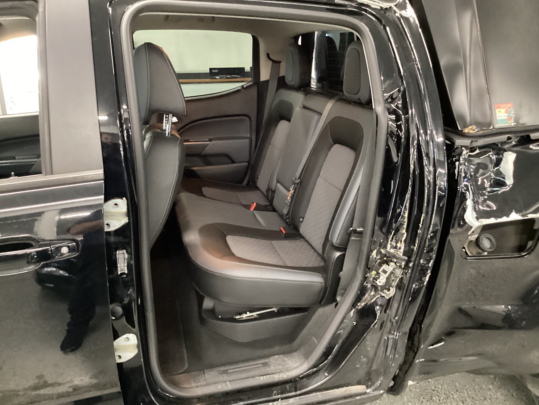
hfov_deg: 58.4
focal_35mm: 31
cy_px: 202
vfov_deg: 45.4
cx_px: 270
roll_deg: +0.7
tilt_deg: -18.7
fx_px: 483
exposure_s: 1/20
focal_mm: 3.3
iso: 640
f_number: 2.4
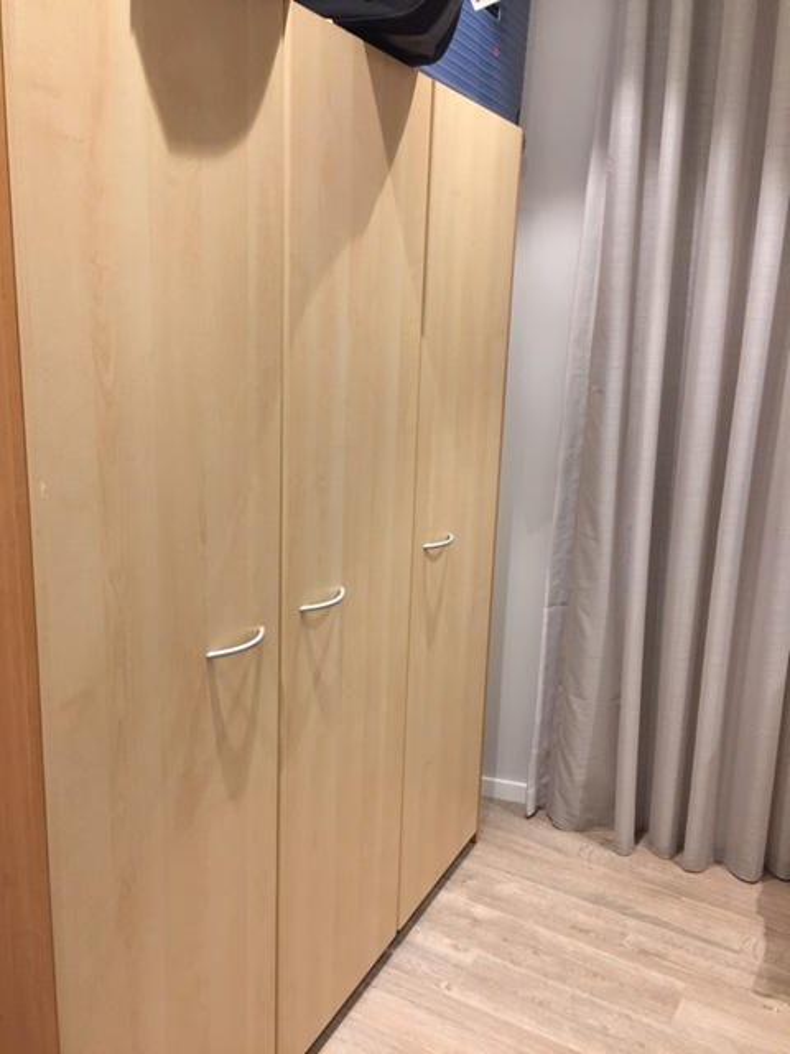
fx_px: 882
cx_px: 395
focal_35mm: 29
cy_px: 527
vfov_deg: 61.7
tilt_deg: -12.8
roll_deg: -1.2
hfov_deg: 48.2
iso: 160
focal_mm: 4.15
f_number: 2.2
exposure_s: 1/33
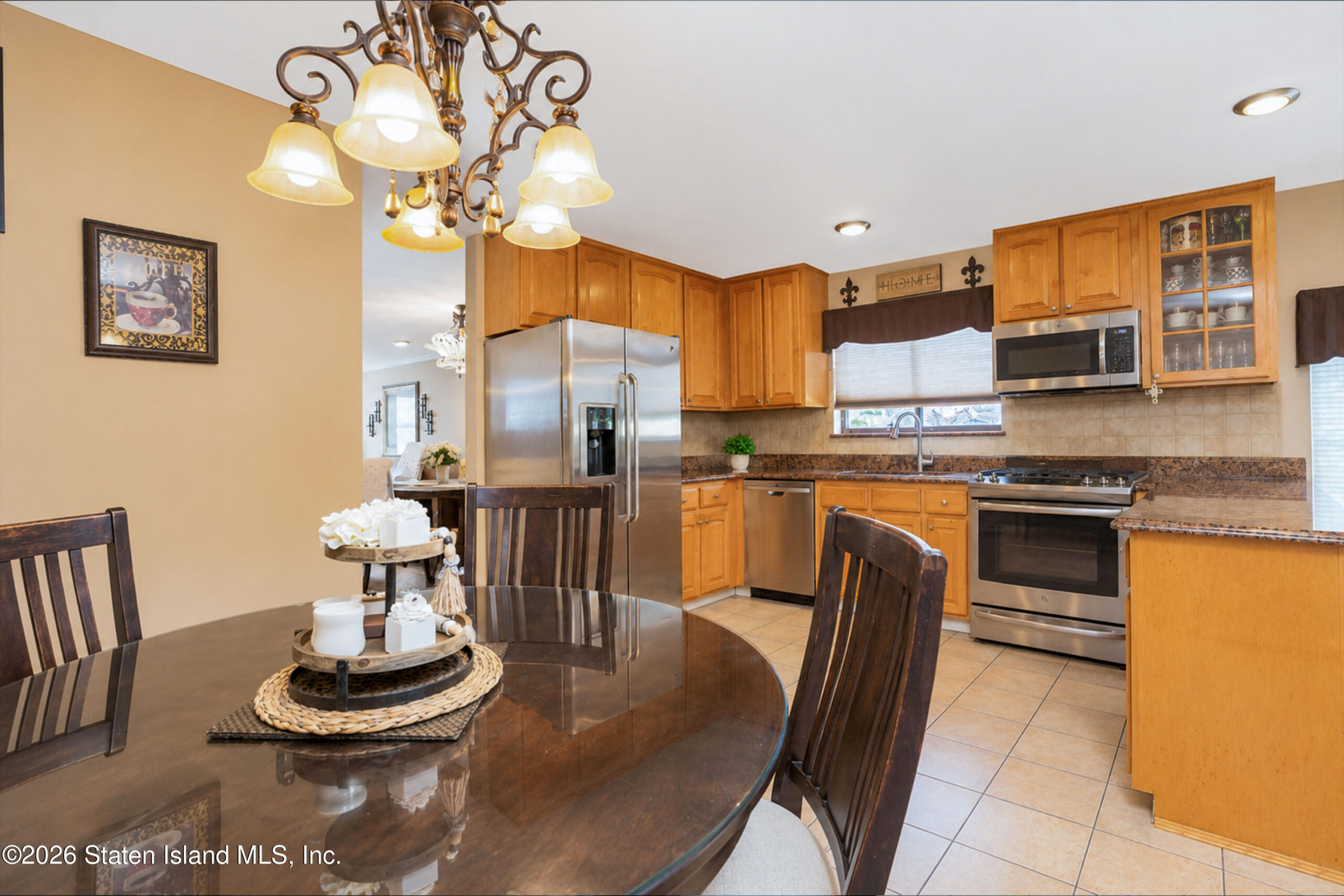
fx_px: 597
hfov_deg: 96.7
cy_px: 448
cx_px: 672
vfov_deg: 73.8
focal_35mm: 16
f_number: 4
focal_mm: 16
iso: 64
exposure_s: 1/20
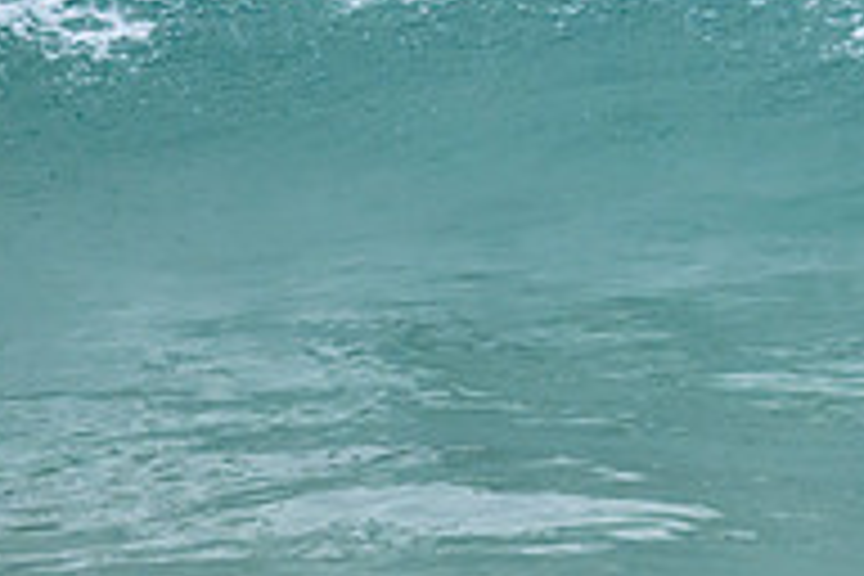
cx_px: 1238
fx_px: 45188
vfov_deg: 0.7
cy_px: -160
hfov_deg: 1.1
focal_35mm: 1883
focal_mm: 610
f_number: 11
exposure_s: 1/2000
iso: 2200
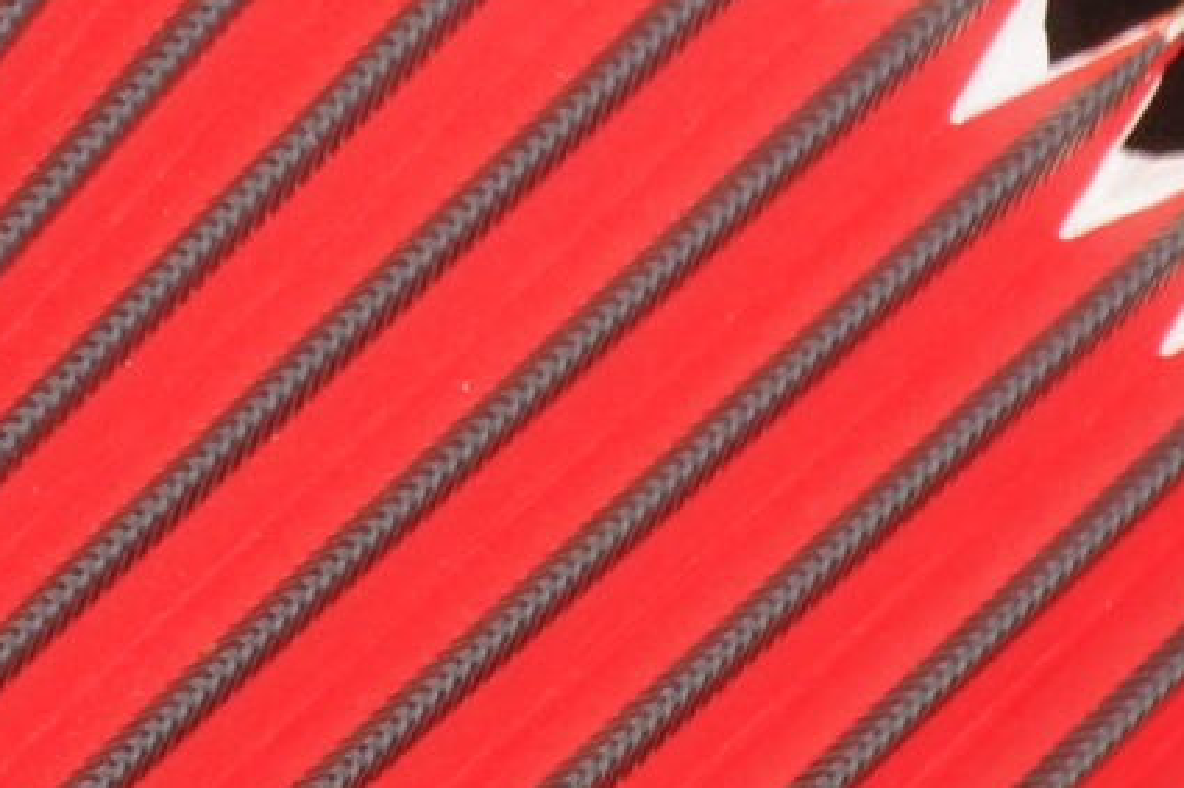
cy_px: -812
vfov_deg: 1.3
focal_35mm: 1084
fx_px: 35636
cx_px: -1237
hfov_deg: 1.9
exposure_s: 1/200
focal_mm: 120
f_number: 5.6
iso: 400
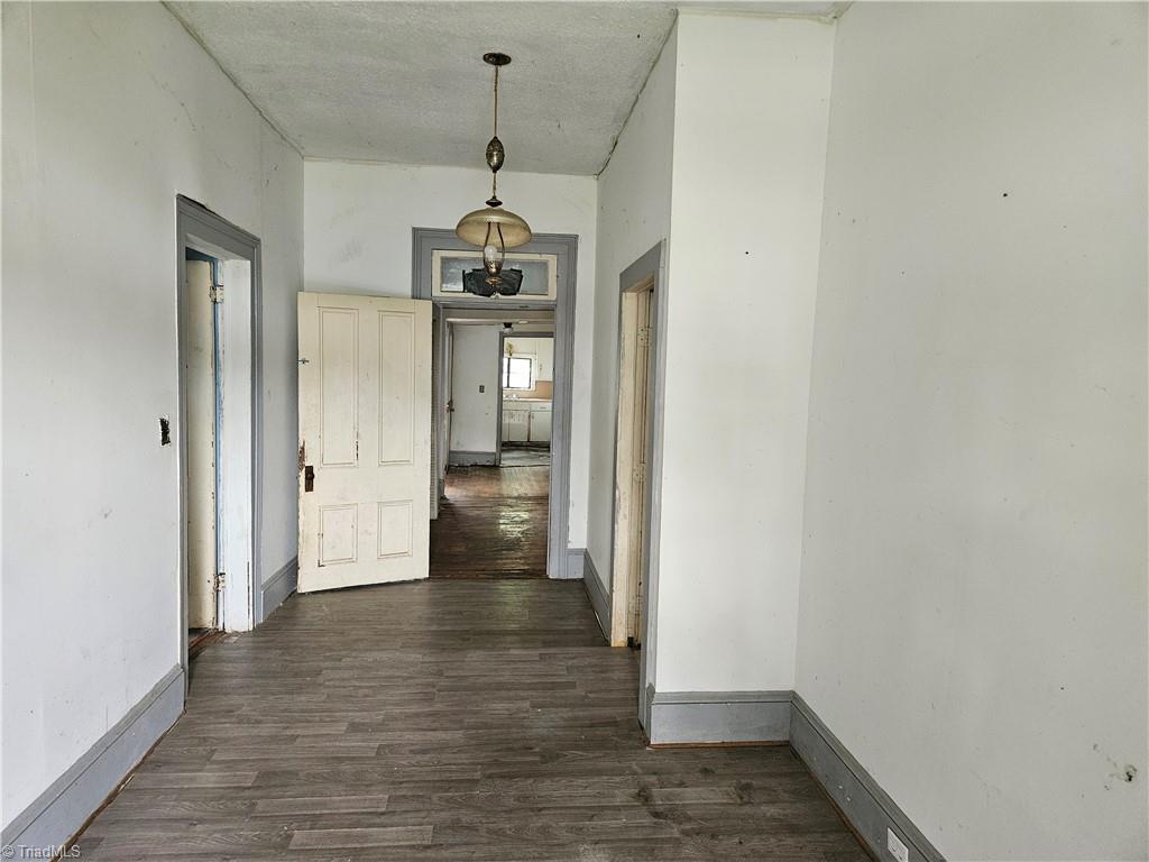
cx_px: 574
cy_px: 431
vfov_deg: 58.9
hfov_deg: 73.9
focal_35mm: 23
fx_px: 763
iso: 640
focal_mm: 5.4
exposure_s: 1/120
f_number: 1.8
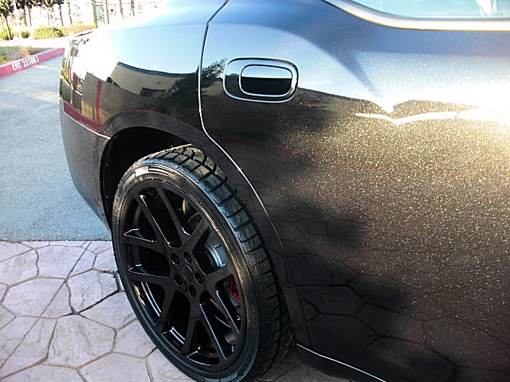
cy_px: 191
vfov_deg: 39.7
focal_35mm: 36
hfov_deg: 51.4
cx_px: 255
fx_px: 530
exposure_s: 1/80
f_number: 2.8
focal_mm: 6.3
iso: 100
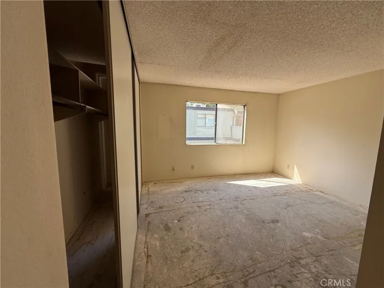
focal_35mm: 14
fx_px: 155
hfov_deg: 102.1
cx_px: 192
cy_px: 144
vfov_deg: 85.7
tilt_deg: -6.0
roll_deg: -0.6
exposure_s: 1/227
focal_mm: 2.22
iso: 64
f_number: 2.2
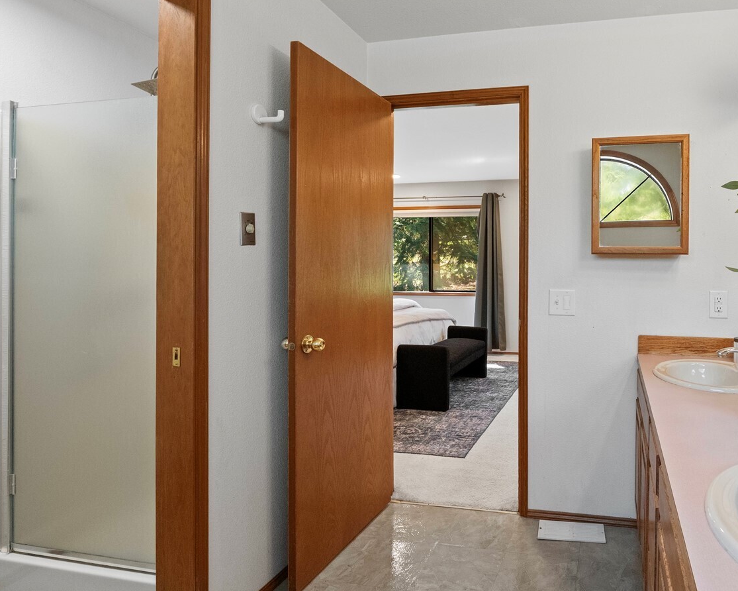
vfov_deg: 68.1
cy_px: 303
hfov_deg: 76.4
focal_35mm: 20
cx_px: 523
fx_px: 437
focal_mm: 14
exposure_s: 1/50
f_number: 8
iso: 6400
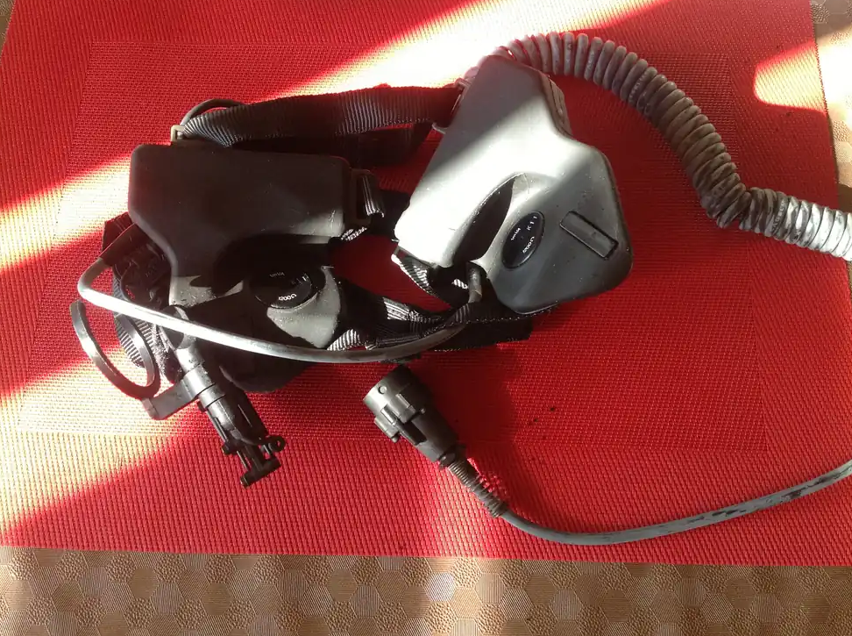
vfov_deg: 39.5
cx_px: 426
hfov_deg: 51.4
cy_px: 314
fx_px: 884
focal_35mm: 36
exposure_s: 1/120
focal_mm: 4.28
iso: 100
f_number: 2.4
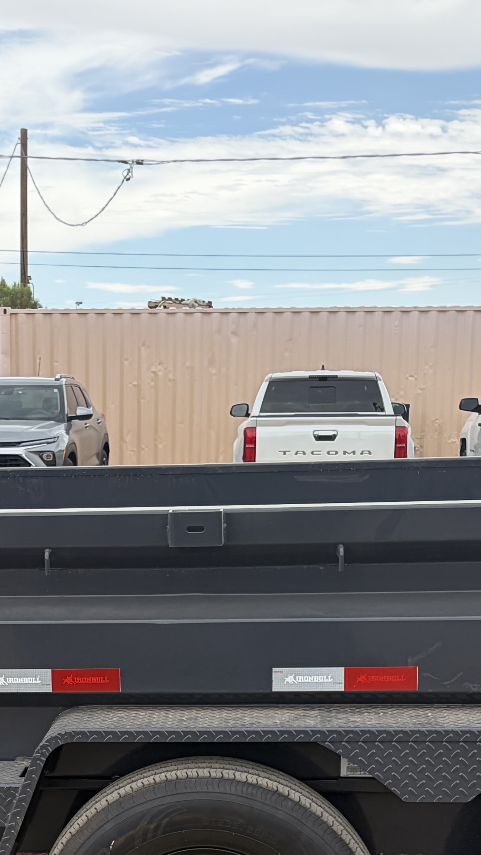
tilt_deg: -11.0
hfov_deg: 17.1
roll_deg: +2.5
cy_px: 736
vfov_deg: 29.2
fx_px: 1587
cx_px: 92
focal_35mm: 70
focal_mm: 5.96
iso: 64
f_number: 1.6
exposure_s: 1/1550
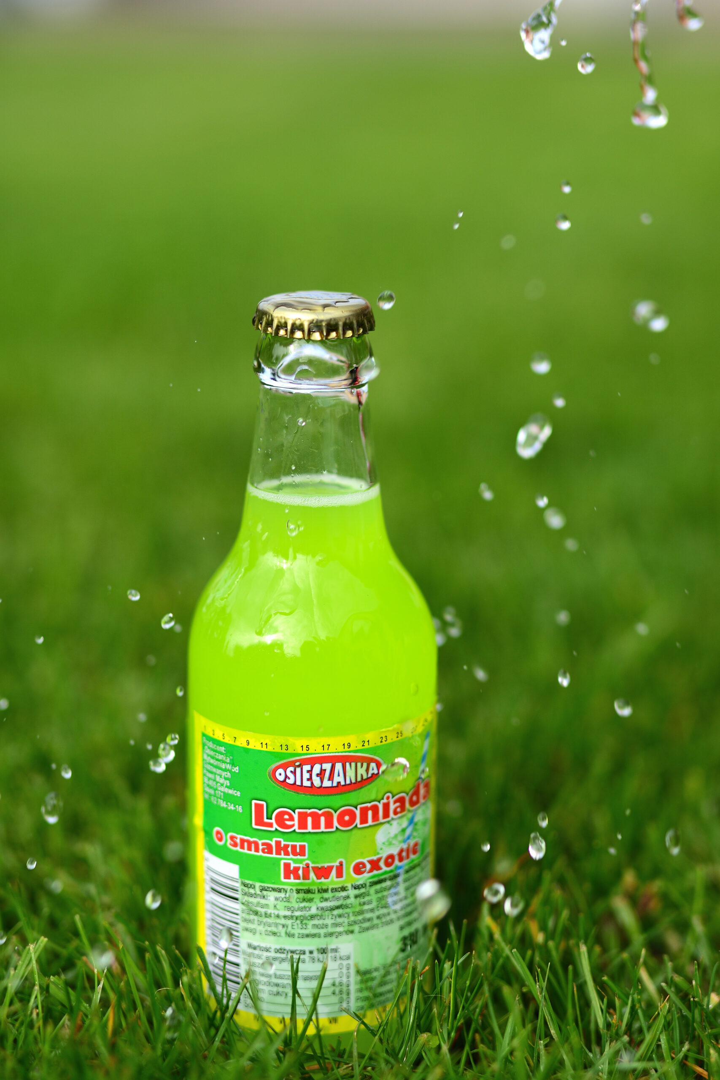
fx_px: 2250
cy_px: 540
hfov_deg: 18.2
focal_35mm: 75
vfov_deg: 27.0
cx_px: 360
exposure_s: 1/2000
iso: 100
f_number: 2
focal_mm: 50
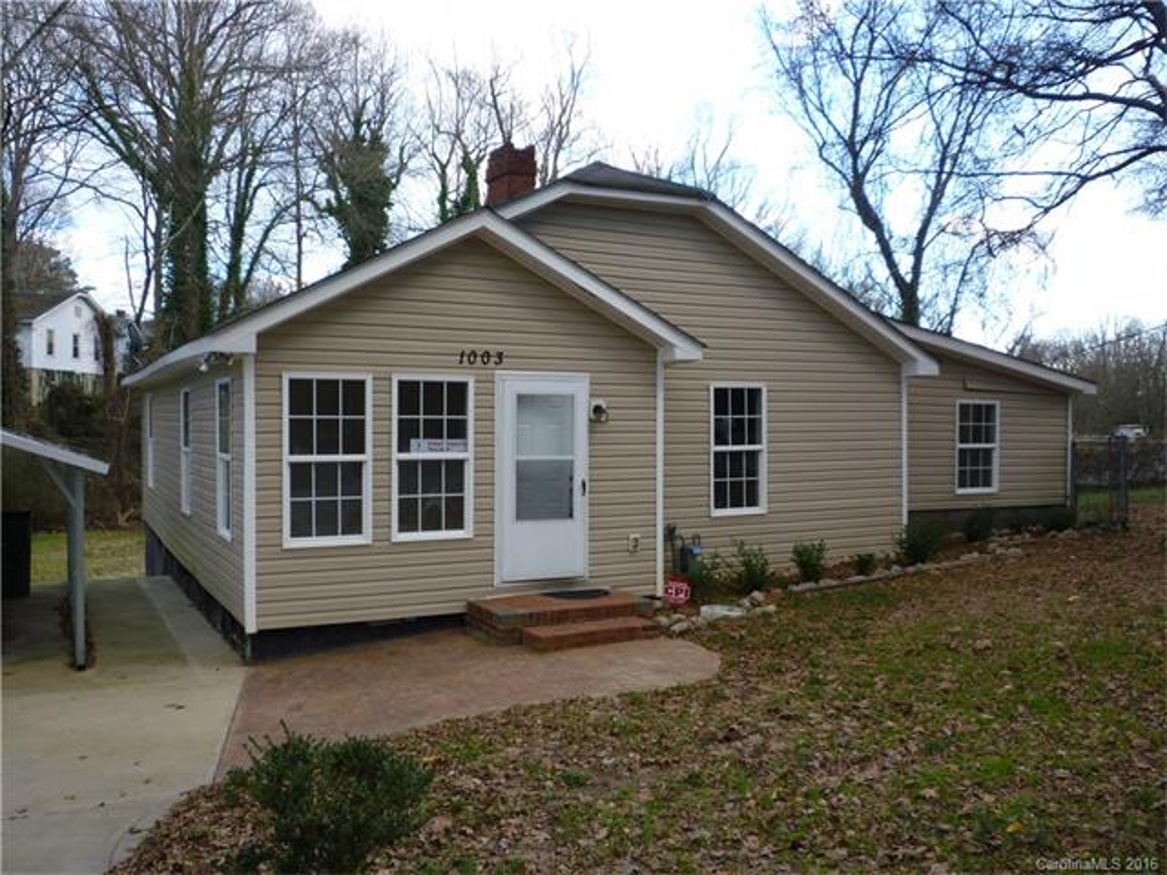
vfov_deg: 48.2
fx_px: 978
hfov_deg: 61.7
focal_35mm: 29
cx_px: 584
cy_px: 438
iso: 80
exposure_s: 1/100
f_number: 3.3
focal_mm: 5.2
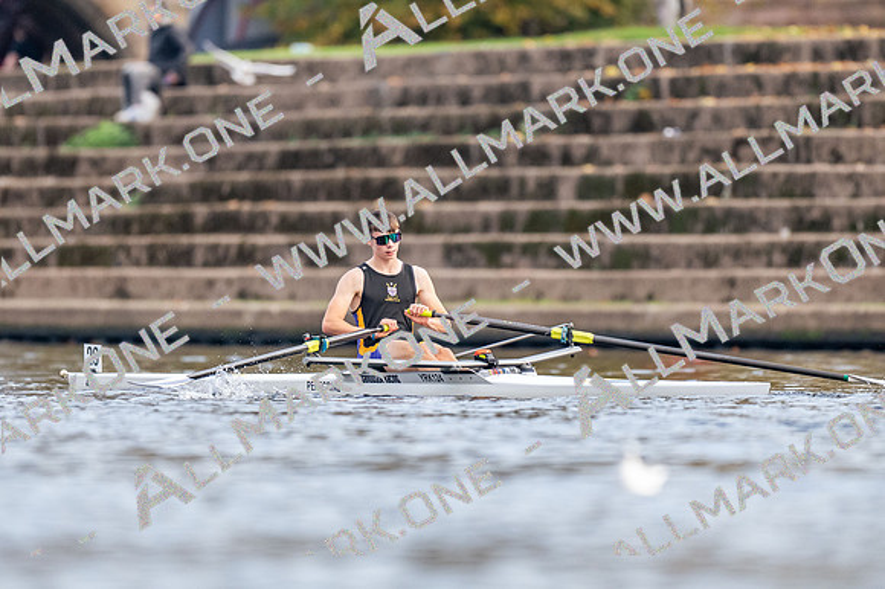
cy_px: 294
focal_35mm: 900
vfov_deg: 1.5
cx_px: 442
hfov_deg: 2.3
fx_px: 22112
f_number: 4
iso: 1800
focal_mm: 600
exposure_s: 1/2500
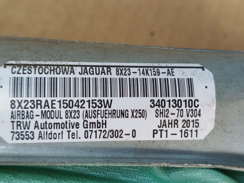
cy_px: 92
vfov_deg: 30.3
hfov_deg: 39.7
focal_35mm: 48
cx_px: 122
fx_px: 338
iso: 80
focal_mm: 5.31
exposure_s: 1/50
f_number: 1.7
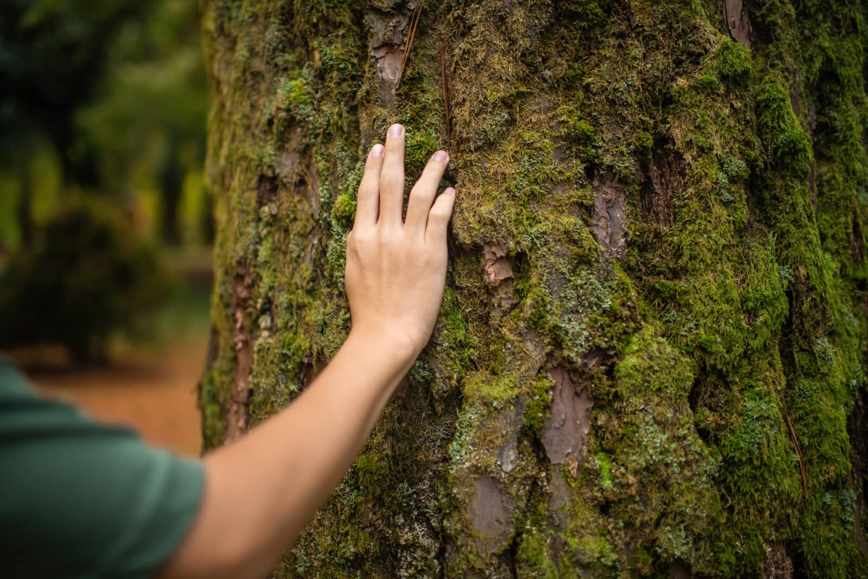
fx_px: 844
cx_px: 434
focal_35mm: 35
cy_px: 290
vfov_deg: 37.9
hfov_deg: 54.4
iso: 800
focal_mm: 35
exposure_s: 1/1000
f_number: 1.4
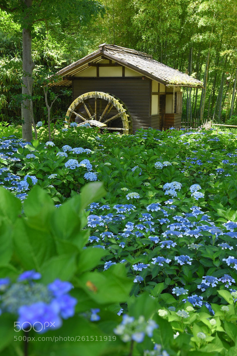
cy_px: 178
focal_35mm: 48
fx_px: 474
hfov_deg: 28.1
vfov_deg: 41.1
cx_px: 118
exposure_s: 1/80
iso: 200
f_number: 6.3
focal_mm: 48
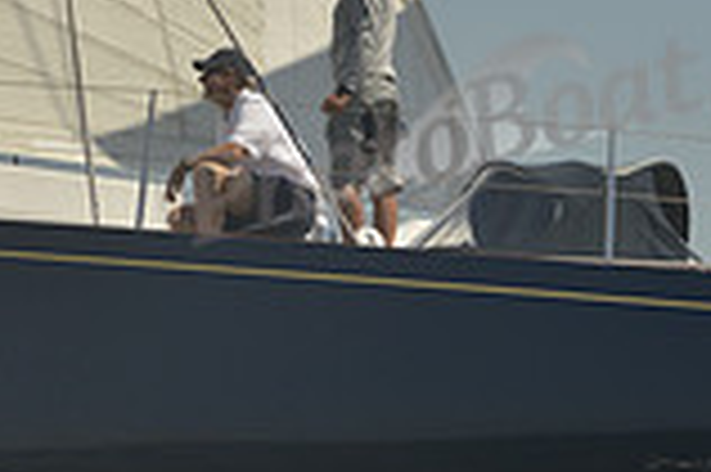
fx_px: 5070
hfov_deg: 8.0
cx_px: -45
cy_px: -43
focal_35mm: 257
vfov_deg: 5.3
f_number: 8
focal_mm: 70
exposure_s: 1/1000
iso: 280
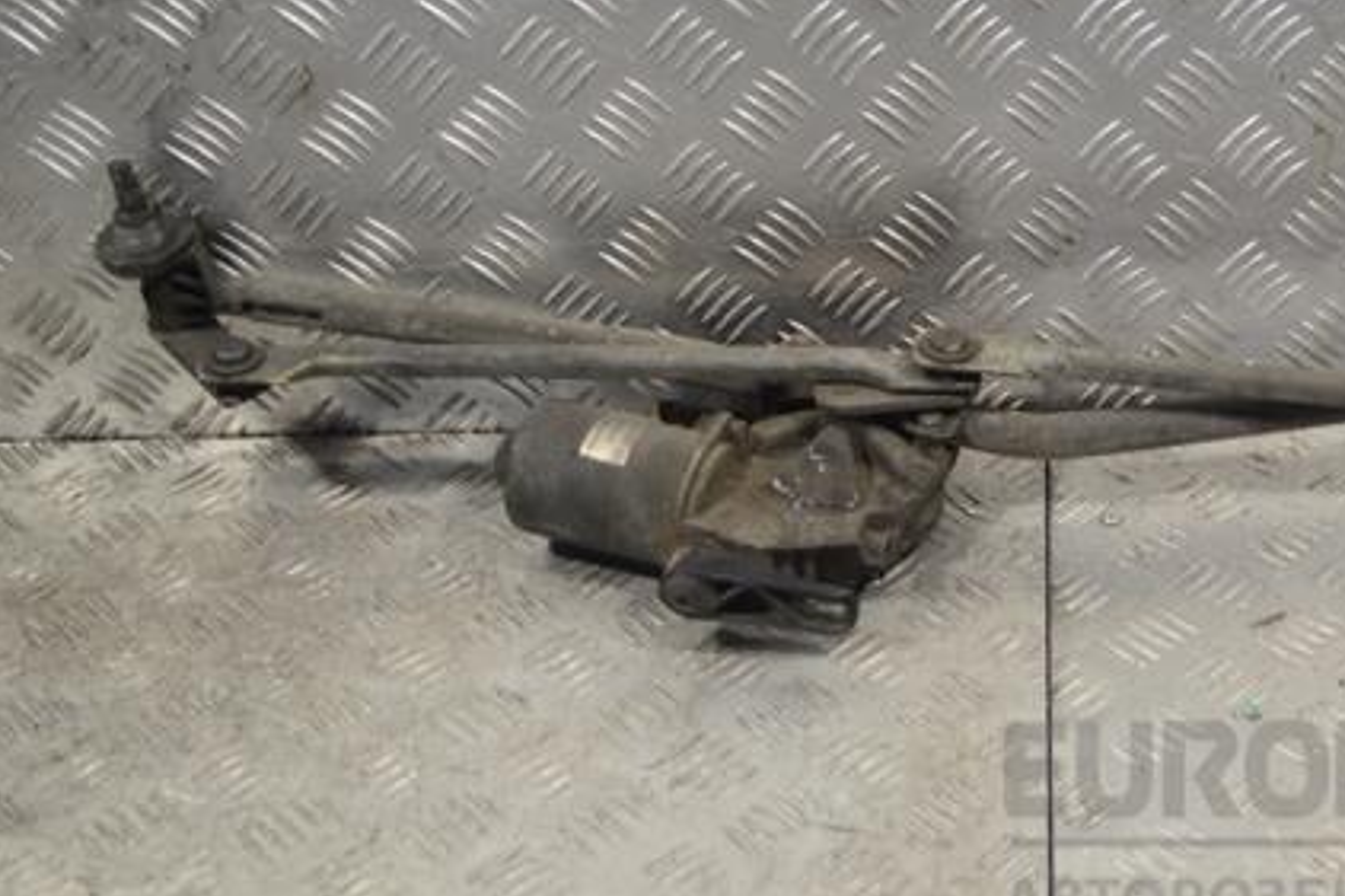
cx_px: 943
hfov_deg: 31.1
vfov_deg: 21.2
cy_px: 344
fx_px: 2390
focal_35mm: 64
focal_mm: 30
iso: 125
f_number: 4.5
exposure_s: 1/30
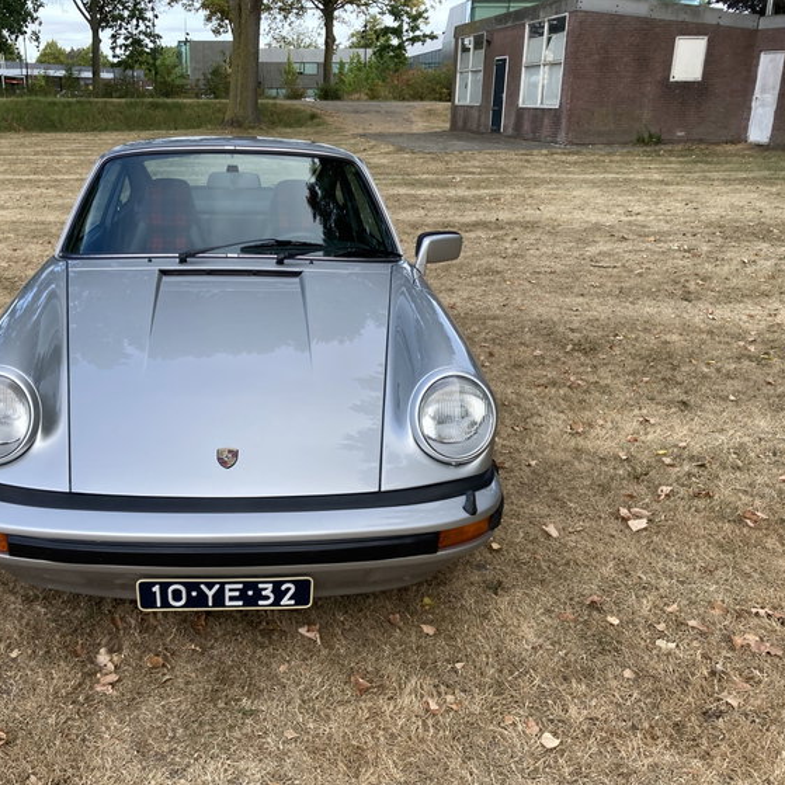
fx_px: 872
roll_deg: -0.8
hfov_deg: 47.9
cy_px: 403
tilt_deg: -19.0
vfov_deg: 48.4
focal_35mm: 34
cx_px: 279
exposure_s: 1/578
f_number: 1.8
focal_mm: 3.99
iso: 20
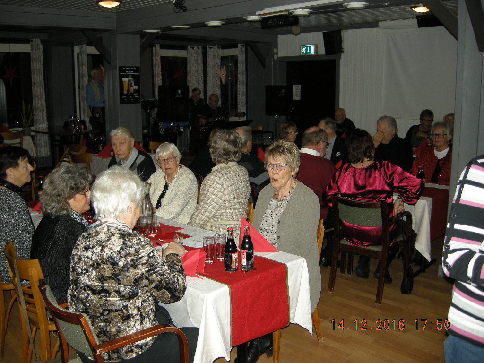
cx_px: 242
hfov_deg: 52.6
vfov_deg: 40.7
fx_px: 489
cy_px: 182
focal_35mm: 35
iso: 144
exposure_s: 1/60
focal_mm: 7.5
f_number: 2.7
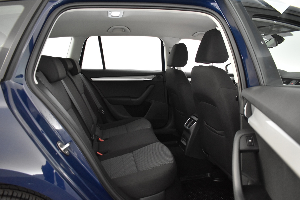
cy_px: 100
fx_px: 225
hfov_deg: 67.4
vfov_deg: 47.9
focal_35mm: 27
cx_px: 150
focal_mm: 18
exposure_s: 1/30
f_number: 3.5
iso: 2800
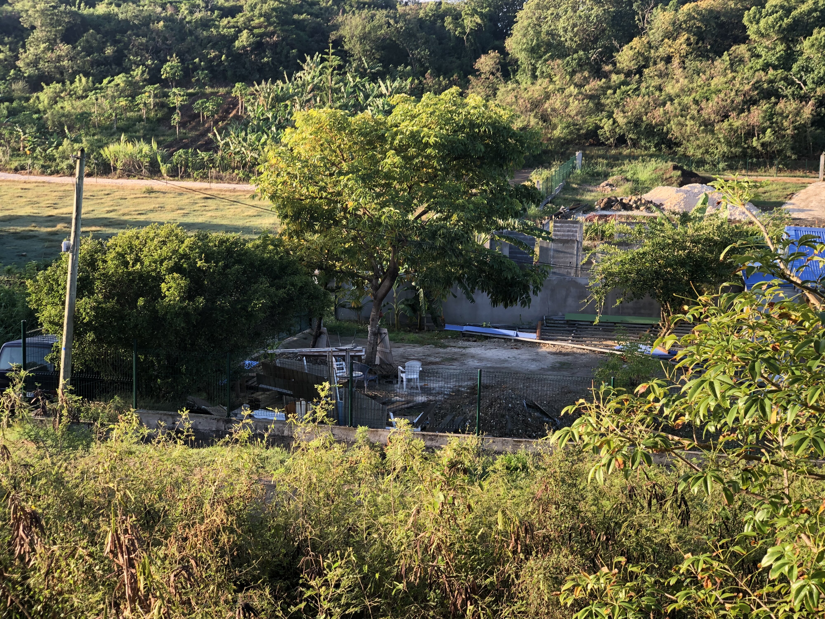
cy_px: 310
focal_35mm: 52
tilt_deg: -9.3
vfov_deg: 28.0
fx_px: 1239
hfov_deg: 36.8
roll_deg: -0.4
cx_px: 412
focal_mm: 6
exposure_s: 1/120
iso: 16
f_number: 2.4
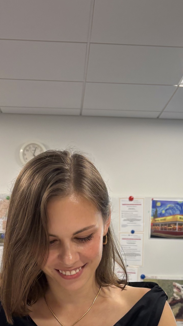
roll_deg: -0.4
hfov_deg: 19.1
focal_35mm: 63
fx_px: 543
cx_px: 114
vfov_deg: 30.4
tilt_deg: -7.2
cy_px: 343
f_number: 1.6
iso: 100
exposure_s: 1/120
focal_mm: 5.96
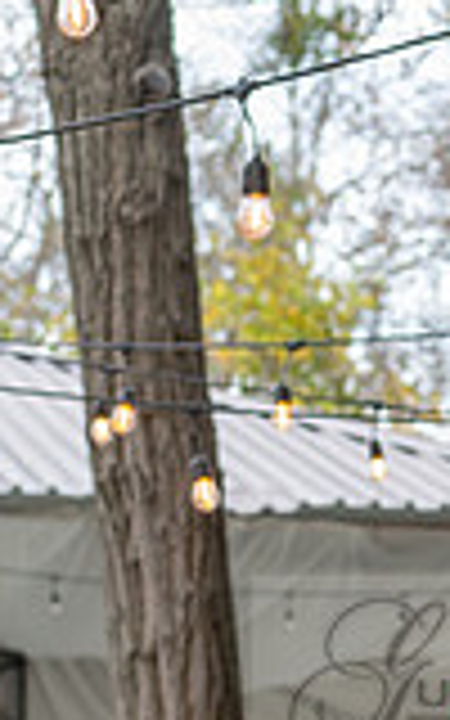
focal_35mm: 225
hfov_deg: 5.8
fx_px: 4415
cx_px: 375
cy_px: 591
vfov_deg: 9.3
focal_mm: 48
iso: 200
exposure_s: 1/125
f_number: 4
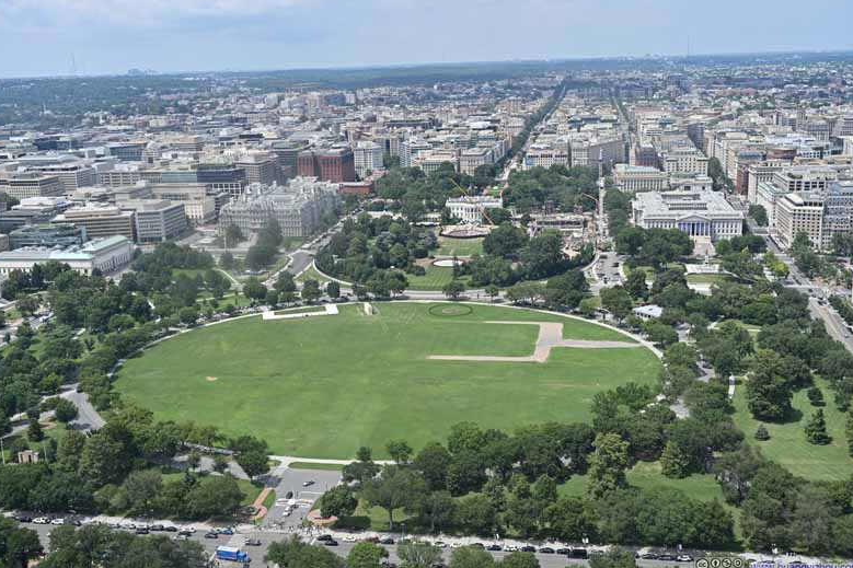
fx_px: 900
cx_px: 425
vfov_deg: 35.0
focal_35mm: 38
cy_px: 283
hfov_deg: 50.7
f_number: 5.6
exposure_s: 1/500
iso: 64
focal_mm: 37
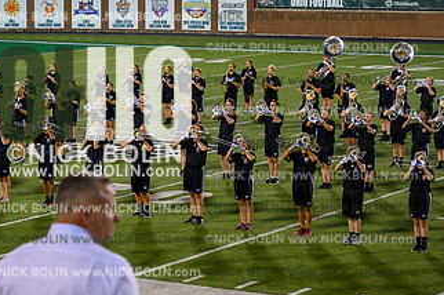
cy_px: 112
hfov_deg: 16.2
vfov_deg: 10.9
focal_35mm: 126
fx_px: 1552
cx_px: 94
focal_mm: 70
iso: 4000
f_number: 4
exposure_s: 1/1000
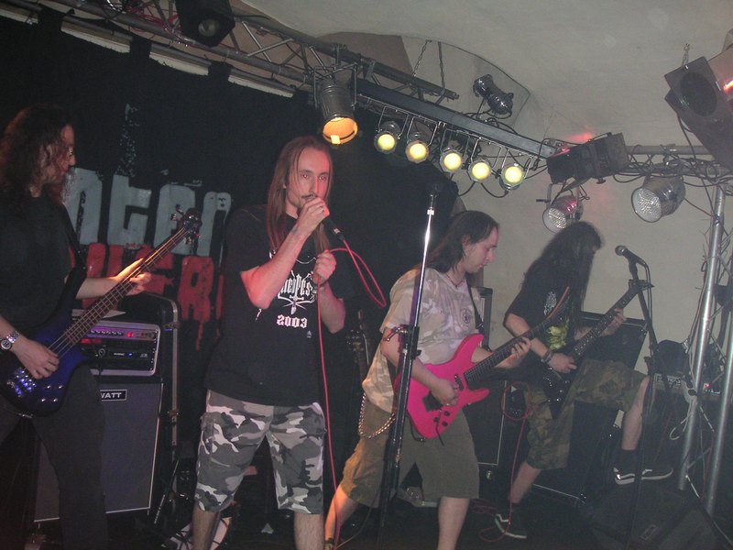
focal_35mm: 38
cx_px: 366
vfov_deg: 37.7
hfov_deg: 49.0
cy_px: 275
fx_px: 805
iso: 160
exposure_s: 1/45
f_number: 2.8
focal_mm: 6
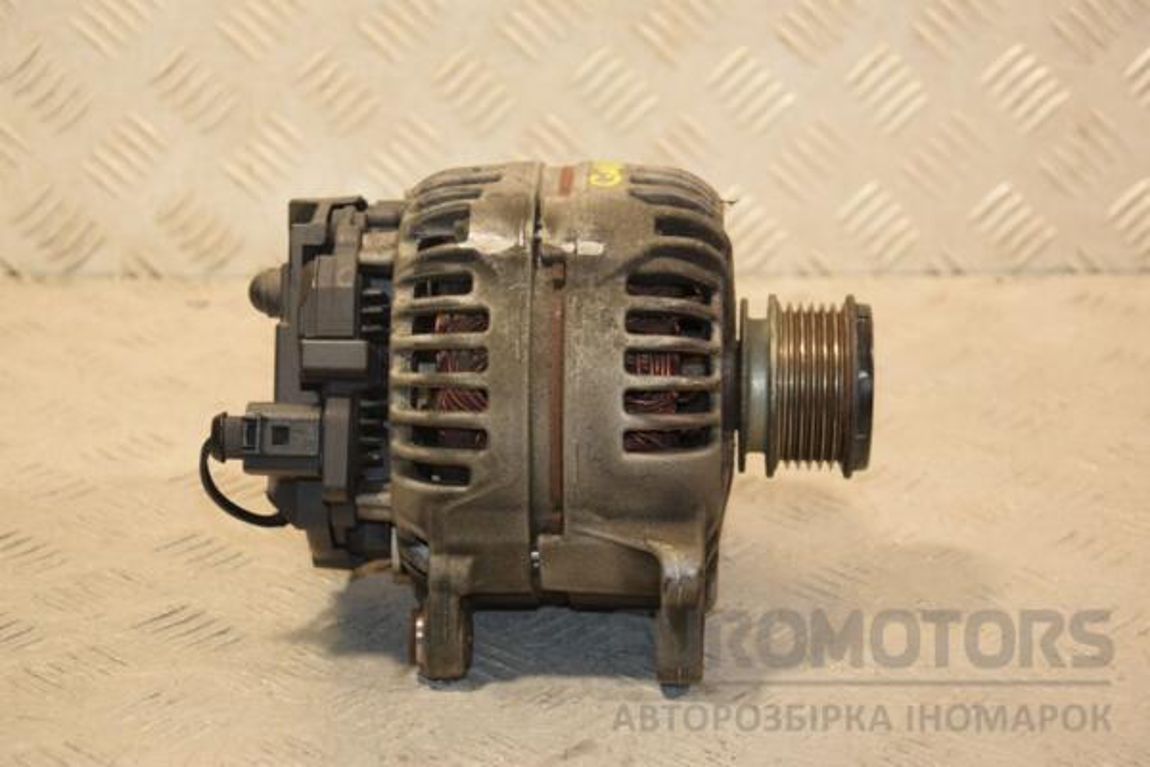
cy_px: 384
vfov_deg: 15.7
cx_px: 575
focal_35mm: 87
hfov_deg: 23.4
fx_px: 2779
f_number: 5
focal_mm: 58
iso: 800
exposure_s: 1/160
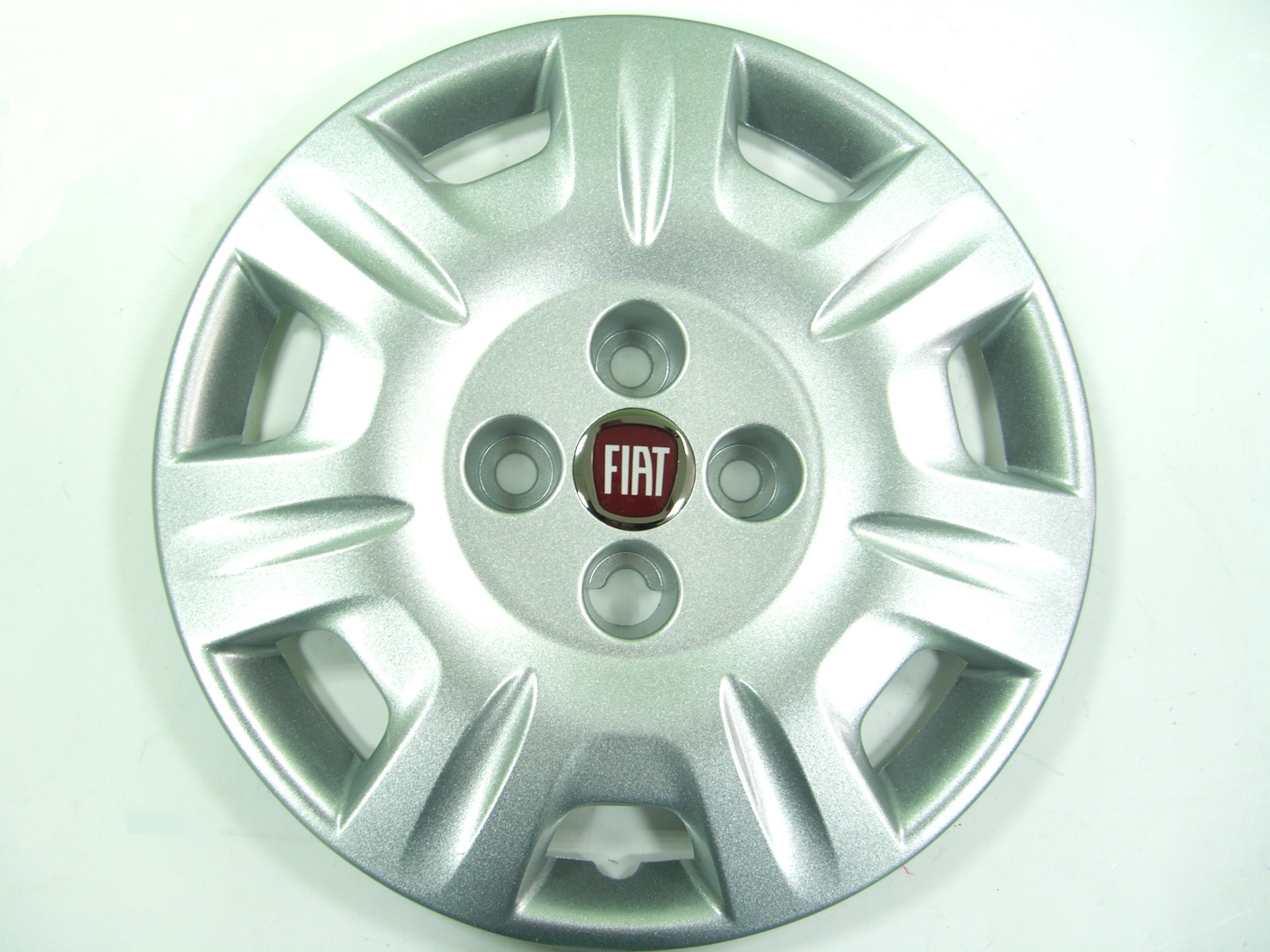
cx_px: 635
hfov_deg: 49.0
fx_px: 1394
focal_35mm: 38
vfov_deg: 37.7
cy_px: 476
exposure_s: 1/15
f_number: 2.8
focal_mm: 7.9
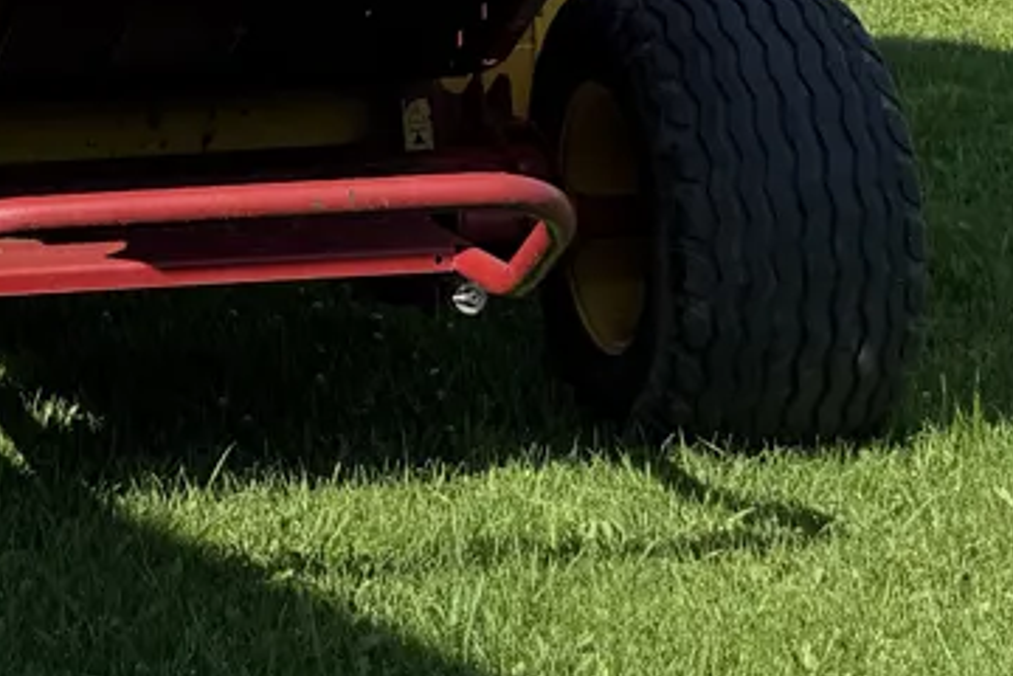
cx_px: 17
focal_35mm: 111
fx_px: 3123
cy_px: -355
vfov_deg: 11.8
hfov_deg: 18.0
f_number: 1.78
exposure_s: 1/3584
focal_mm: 6.76
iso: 80
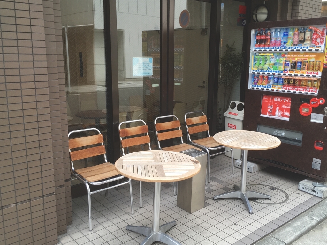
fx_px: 321
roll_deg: -1.1
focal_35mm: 34
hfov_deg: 53.9
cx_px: 173
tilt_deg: -11.4
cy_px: 121
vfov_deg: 41.8
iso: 40
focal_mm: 4.15
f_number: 2.2
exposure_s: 1/120
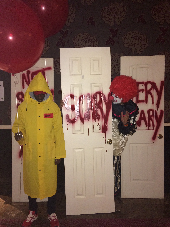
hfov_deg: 48.2
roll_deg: +0.6
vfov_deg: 61.7
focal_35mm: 29
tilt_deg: -5.3
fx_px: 190
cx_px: 85
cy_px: 114
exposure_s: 1/16
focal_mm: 4.15
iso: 250
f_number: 2.2
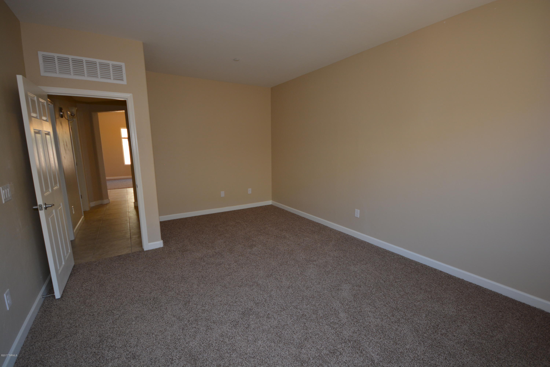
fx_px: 229
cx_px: 275
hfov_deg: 100.4
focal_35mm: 15
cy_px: 184
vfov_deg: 77.3
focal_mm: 10
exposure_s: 1/60
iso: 320
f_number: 4
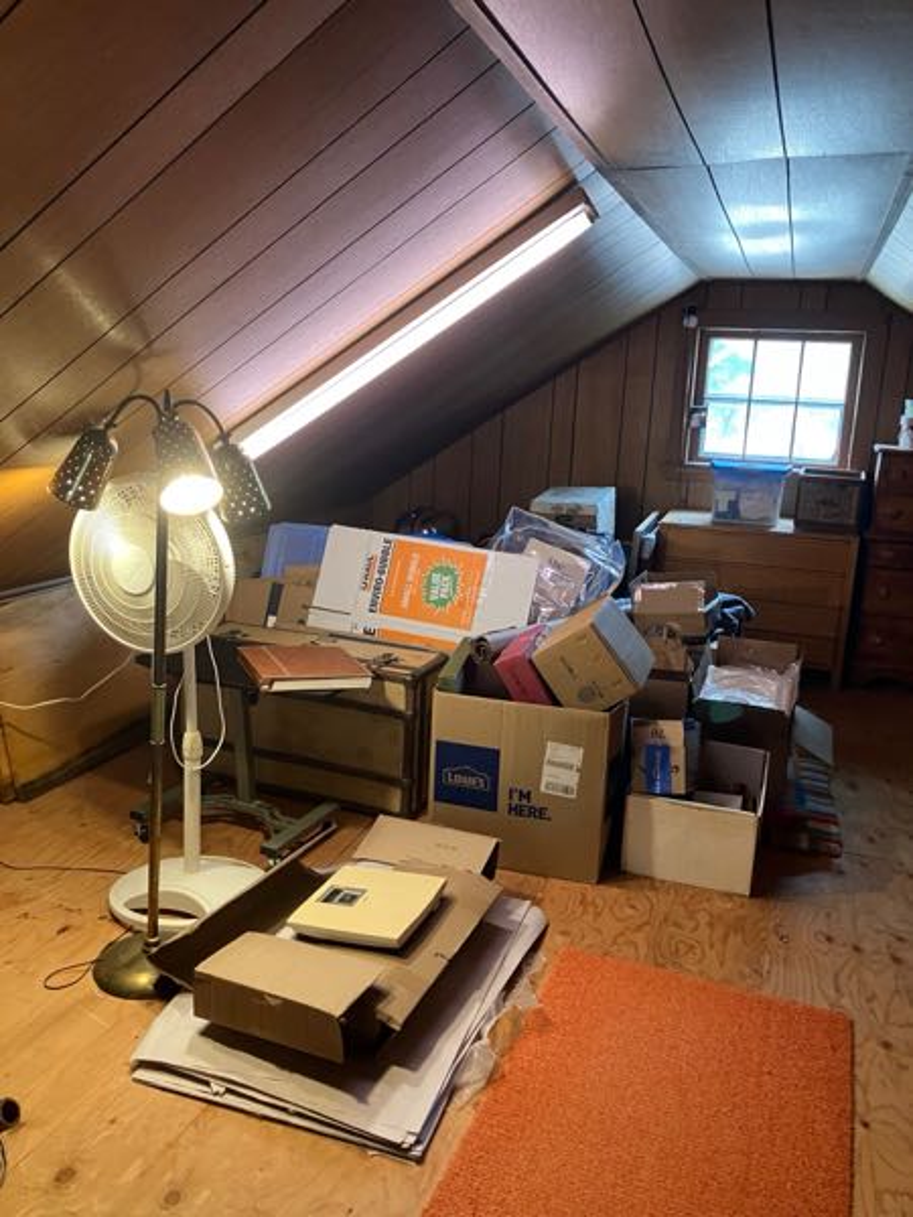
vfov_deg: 63.4
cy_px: 608
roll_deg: -1.2
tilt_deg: -13.6
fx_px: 985
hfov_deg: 49.7
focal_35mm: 28
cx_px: 456
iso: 160
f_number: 1.8
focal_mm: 3.99
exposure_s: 1/60
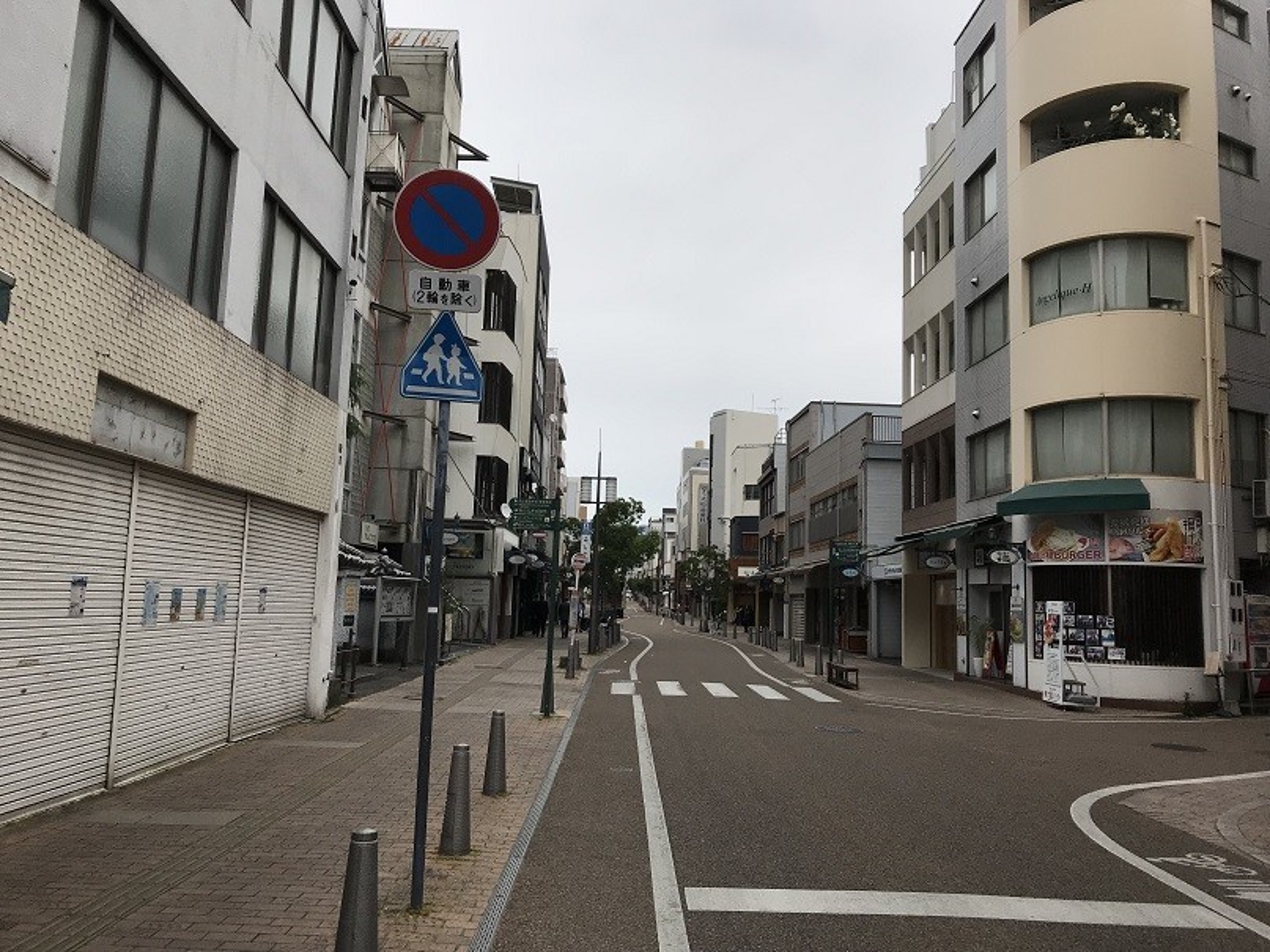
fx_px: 1027
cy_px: 476
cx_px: 635
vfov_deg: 49.7
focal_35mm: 28
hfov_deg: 63.5
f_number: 1.8
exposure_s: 1/1880
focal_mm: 3.99
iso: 20
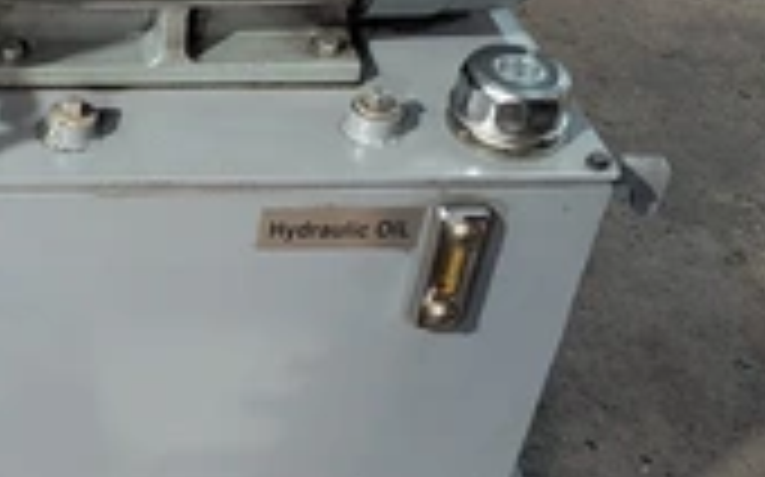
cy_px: 124
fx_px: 1250
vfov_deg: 21.4
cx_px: -50
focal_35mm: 60
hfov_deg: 30.8
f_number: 1.68
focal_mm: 6.9
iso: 1671
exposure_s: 1/76.6
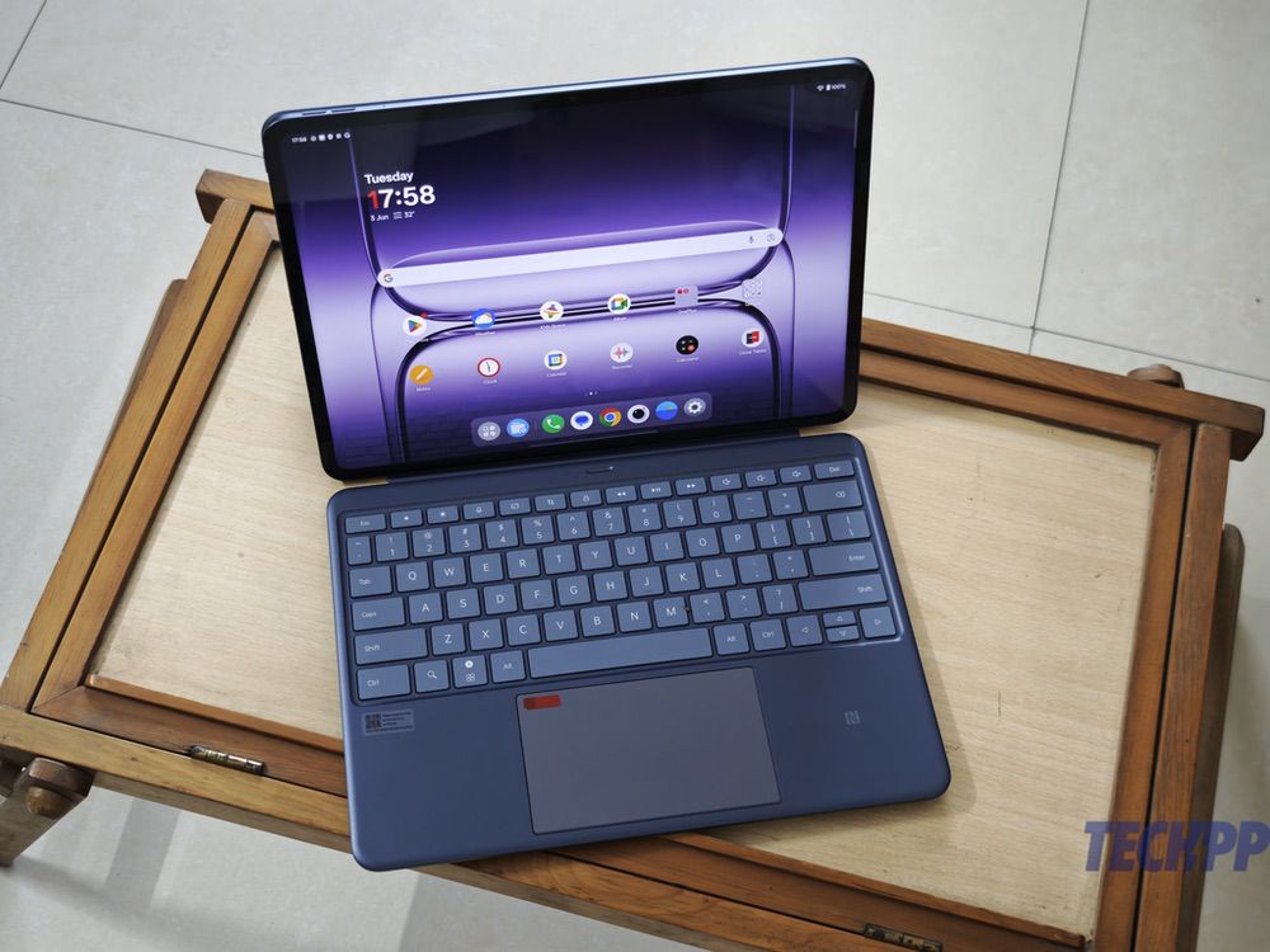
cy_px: 476
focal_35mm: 46
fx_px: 1688
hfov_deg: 41.2
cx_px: 635
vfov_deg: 31.5
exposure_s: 1/50
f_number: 1.63
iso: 500
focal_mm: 8.72
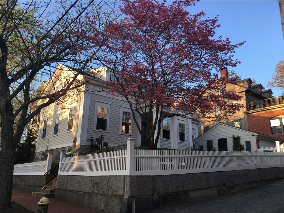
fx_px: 238
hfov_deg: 61.7
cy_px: 106
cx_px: 142
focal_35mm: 29
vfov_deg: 48.2
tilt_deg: +16.6
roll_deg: -1.0
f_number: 2.2
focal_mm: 4.15
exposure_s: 1/206
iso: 25
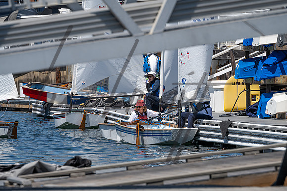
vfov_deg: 3.4
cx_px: 144
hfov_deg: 5.2
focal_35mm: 400
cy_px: 96
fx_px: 3189
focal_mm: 400
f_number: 11
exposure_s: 1/640
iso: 400
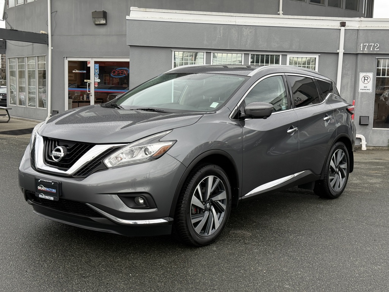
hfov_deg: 39.7
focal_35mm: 48
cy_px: 146
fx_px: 539
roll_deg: -1.0
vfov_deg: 30.3
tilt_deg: -5.2
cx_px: 194
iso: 64
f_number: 1.78
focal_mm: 6.76
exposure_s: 1/530
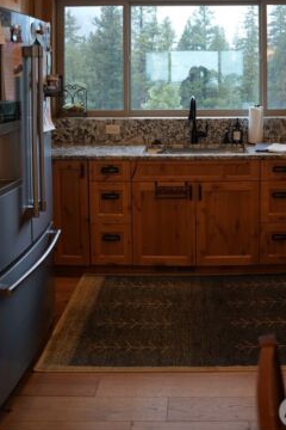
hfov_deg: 33.1
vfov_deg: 45.6
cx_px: 191
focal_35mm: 40
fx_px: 477
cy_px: 76
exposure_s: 1/30
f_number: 2.8
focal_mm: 24
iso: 160
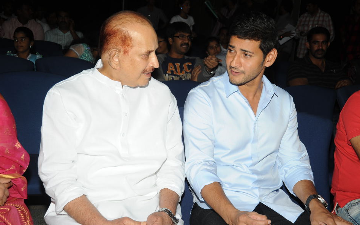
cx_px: 193
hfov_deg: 36.9
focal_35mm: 55
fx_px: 540
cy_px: 113
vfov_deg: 23.6
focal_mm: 50
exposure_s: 1/125
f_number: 8
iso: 200
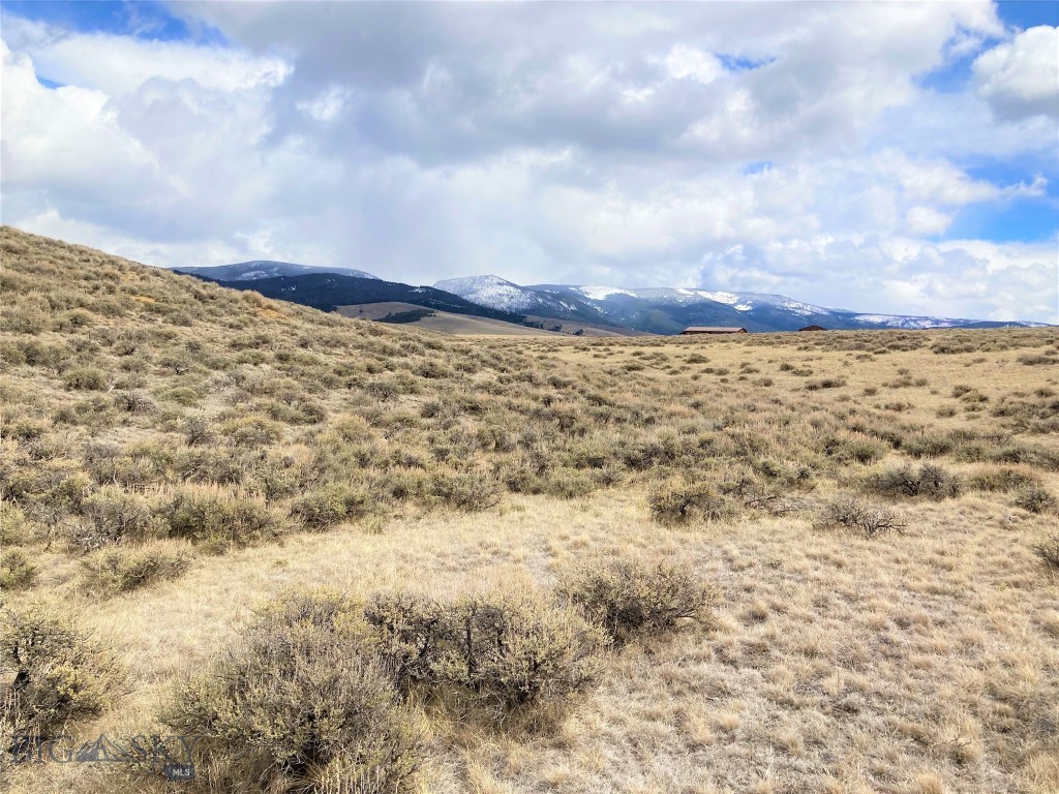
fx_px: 857
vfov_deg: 49.7
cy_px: 397
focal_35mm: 28
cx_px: 530
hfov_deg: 63.4
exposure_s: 1/3472
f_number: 1.8
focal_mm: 3.99
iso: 25
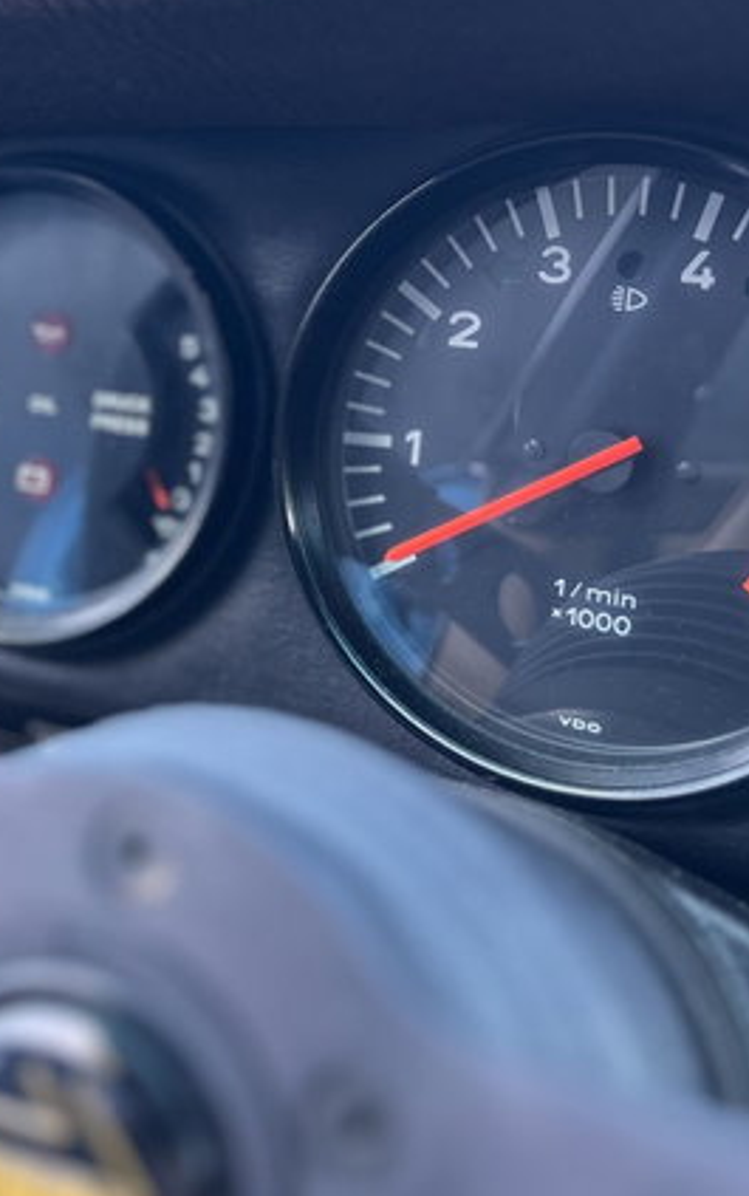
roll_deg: -0.2
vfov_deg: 39.8
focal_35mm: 50
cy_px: 390
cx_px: 48
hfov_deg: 25.0
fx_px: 1630
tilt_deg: -6.9
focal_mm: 5.7
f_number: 1.5
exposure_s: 1/116
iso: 125
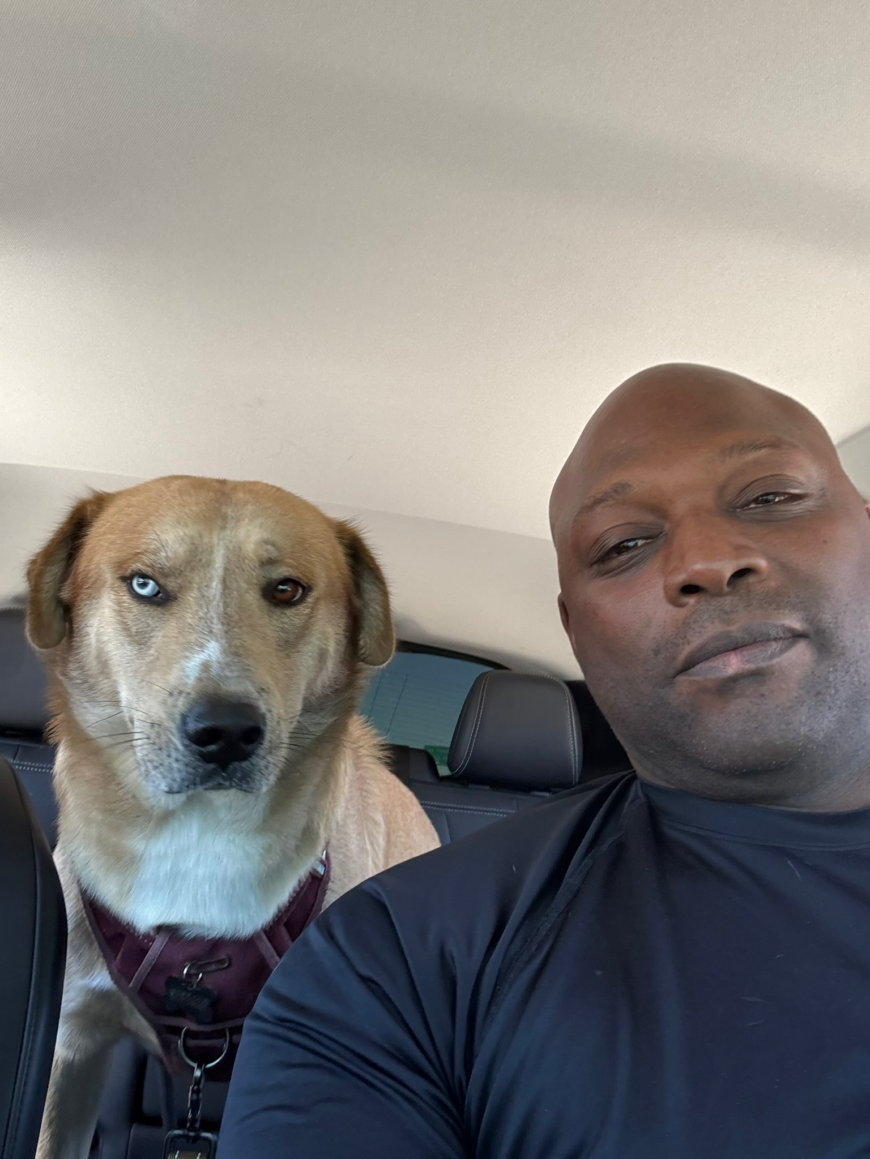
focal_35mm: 30
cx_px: 435
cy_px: 580
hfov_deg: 46.8
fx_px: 1005
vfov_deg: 60.0
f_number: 1.9
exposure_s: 1/82
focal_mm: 2.69
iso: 80
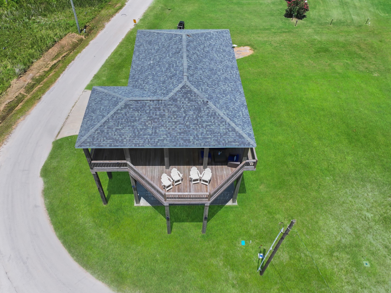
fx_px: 294
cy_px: 154
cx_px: 183
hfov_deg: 67.2
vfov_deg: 53.0
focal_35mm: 26
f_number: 2.8
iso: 110
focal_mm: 12.29
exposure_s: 1/1600
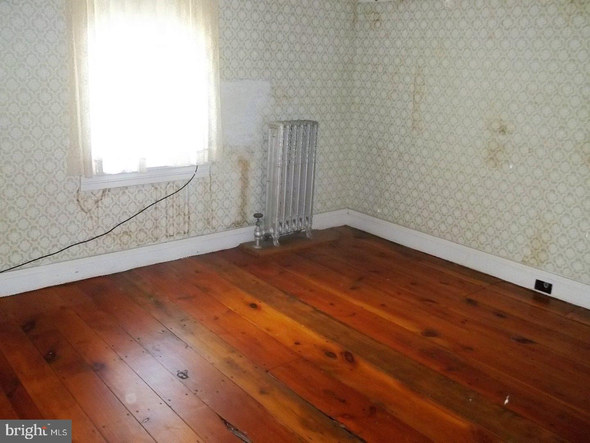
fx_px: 562
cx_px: 295
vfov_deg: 42.9
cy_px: 222
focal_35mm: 33
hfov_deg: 55.4
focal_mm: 5.9
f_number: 3.3
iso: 320
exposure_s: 1/30
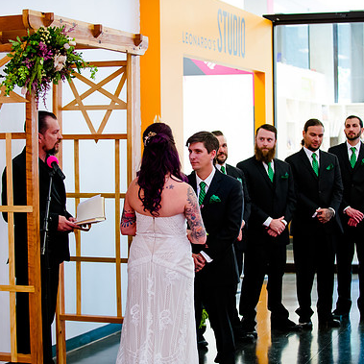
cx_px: 196
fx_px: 1083
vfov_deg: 19.1
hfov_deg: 19.1
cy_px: 182
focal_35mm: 91
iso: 2500
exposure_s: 1/100
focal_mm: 70
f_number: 2.8
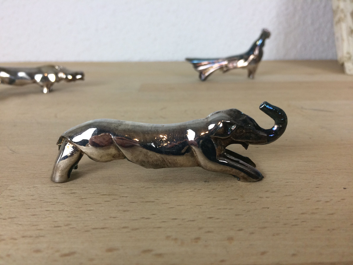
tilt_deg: -17.6
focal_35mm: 29
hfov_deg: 61.7
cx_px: 176
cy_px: 132
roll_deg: -0.5
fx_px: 296
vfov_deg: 48.2
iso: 64
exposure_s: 1/100
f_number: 2.2
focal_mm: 4.15
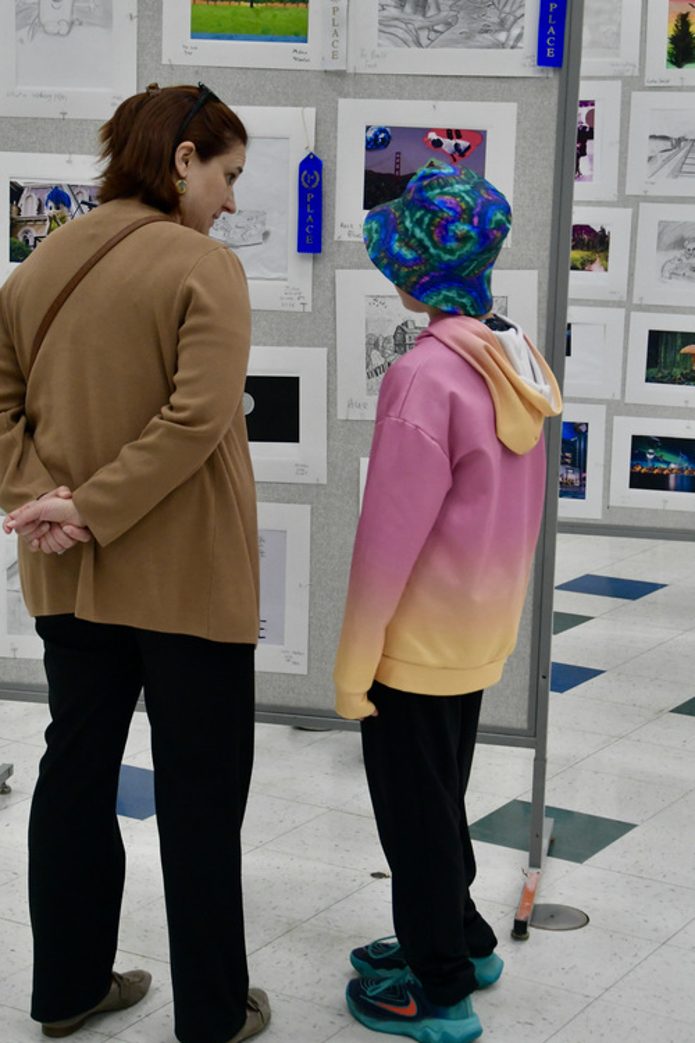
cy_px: 426
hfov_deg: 19.2
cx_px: 309
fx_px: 2056
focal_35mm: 71
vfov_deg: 28.4
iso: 1600
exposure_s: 1/250
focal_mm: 35
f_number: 4.5
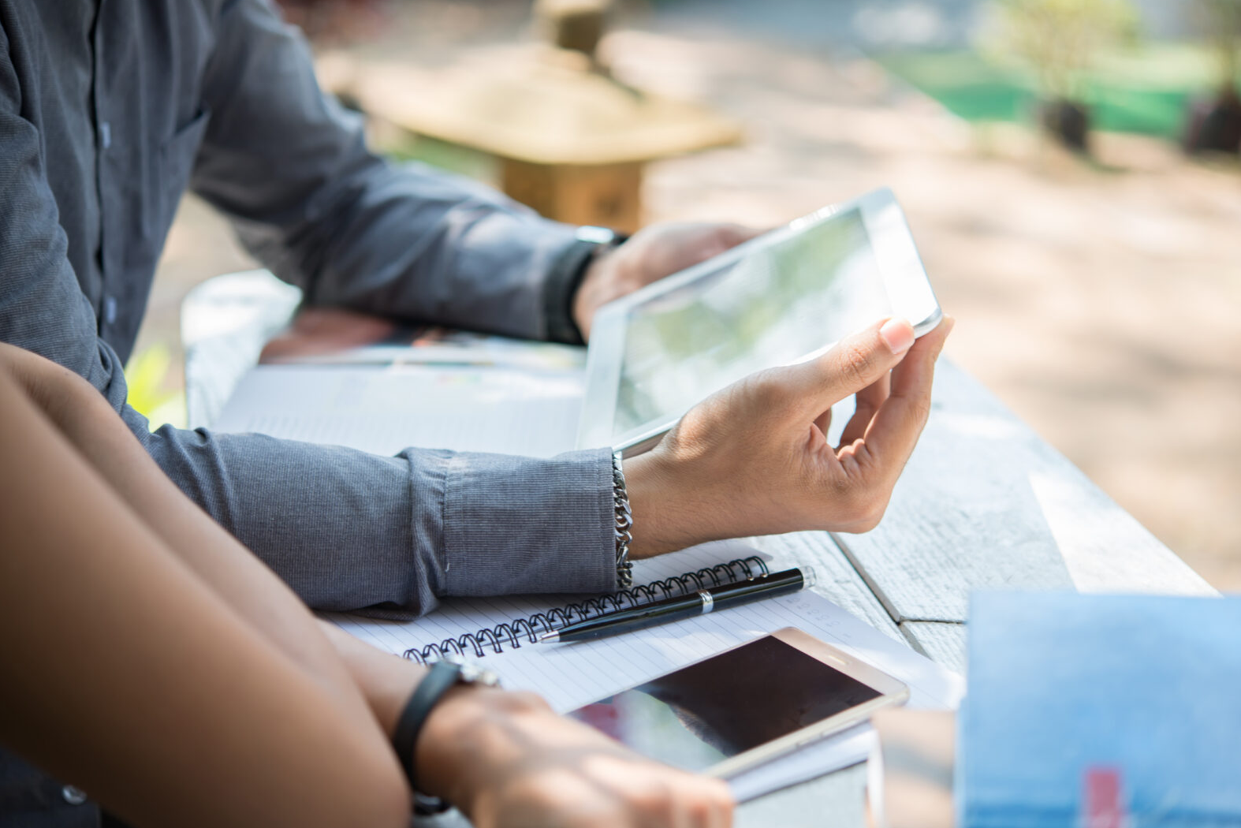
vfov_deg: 22.3
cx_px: 611
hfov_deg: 32.9
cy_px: 416
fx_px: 2103
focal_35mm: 61
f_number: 3.2
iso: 125
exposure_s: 1/160
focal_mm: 60
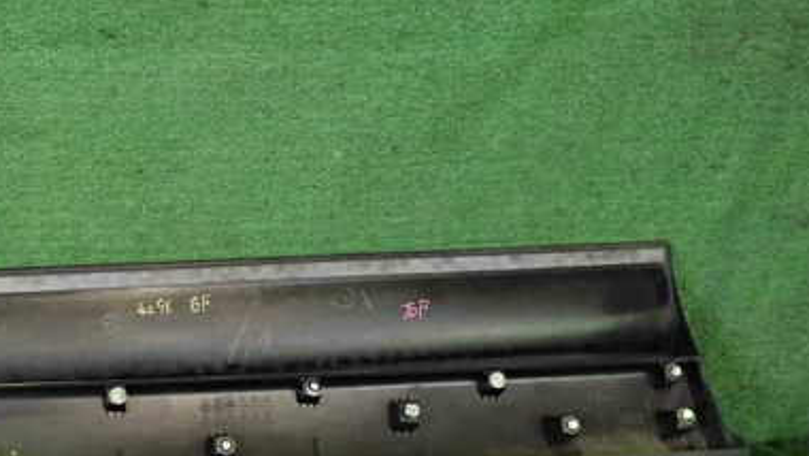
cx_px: 202
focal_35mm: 43
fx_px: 923
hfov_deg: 45.7
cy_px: 375
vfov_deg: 27.1
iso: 800
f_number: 2
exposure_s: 1/25
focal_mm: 4.5
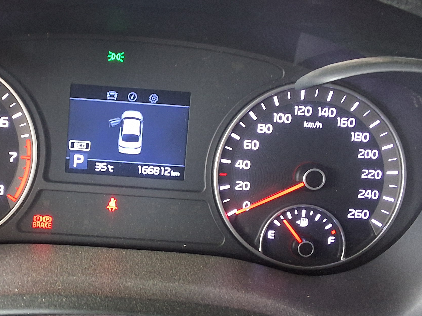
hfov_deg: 34.2
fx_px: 670
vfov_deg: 26.5
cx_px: 101
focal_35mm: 55
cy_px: 132
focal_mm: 2.91
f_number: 1.9
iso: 200
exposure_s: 1/24
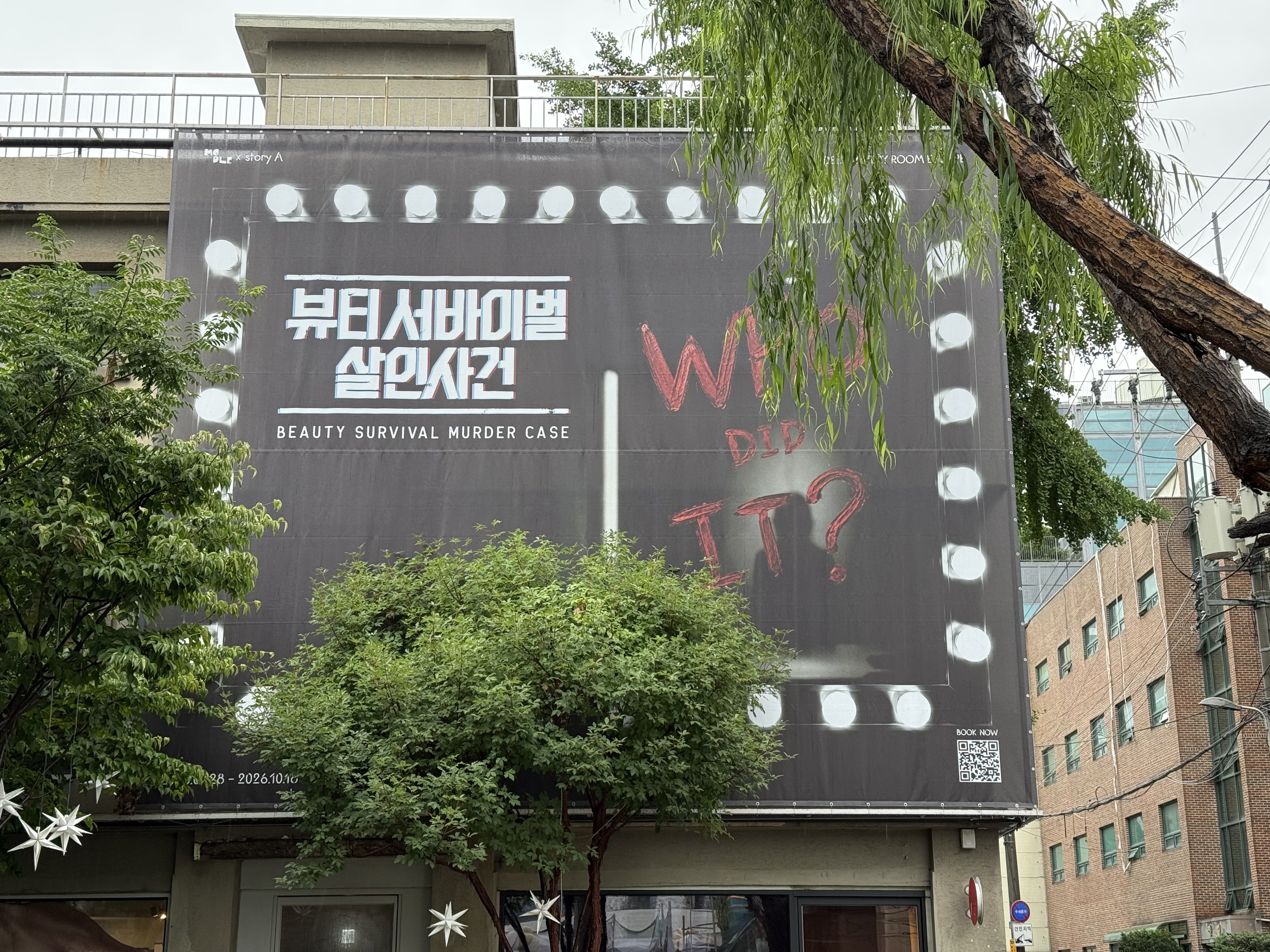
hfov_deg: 39.7
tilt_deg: +16.7
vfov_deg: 30.3
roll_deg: +0.4
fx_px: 1761
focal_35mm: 48
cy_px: 476
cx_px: 635
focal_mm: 6.76
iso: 50
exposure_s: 1/124
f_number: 1.78
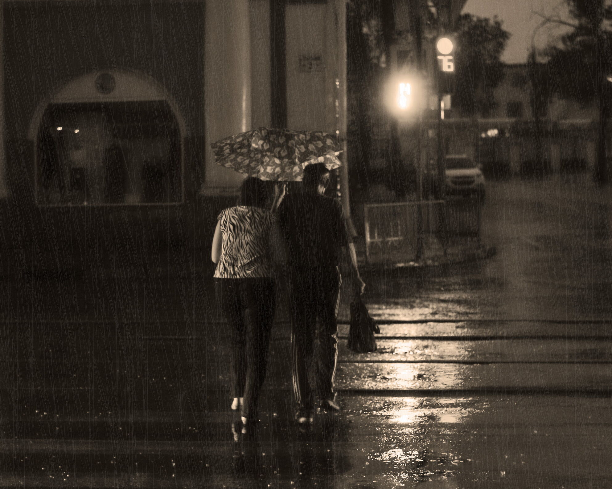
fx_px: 1540
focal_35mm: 85
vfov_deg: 18.1
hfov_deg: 22.5
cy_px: 245
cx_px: 296
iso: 640
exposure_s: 1/160
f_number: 2.2
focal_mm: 50
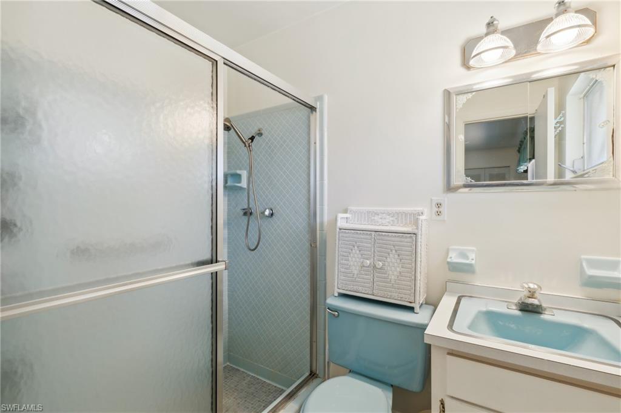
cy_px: 206
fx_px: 276
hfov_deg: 96.8
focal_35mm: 16
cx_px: 310
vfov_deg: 73.7
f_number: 9
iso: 200
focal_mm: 16
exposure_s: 1/5
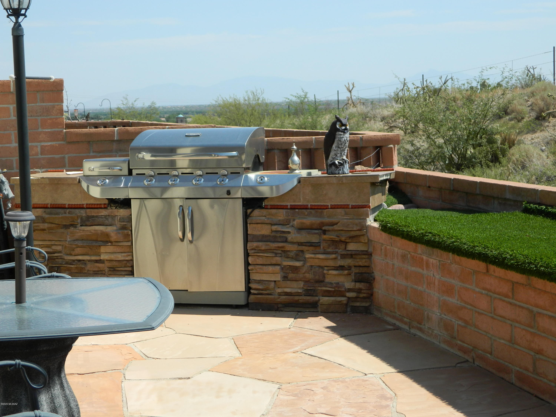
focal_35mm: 70
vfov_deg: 21.0
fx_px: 1124
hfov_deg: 27.8
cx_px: 278
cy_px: 208
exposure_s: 1/800
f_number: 4
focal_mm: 12.6
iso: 80
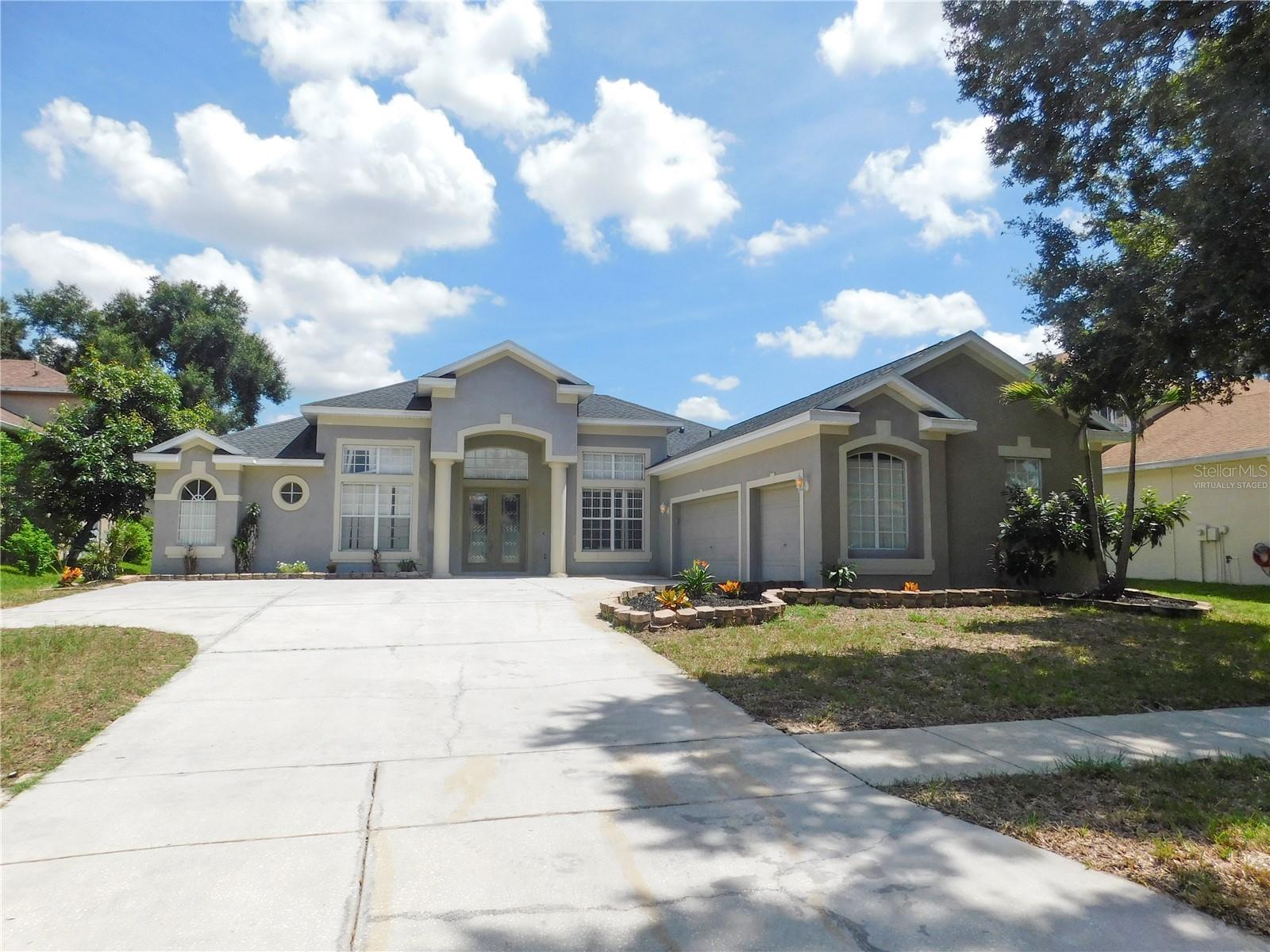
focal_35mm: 23
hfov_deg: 73.9
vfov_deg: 58.9
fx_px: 844
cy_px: 476
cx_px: 635
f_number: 6
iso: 125
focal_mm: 4
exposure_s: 1/640
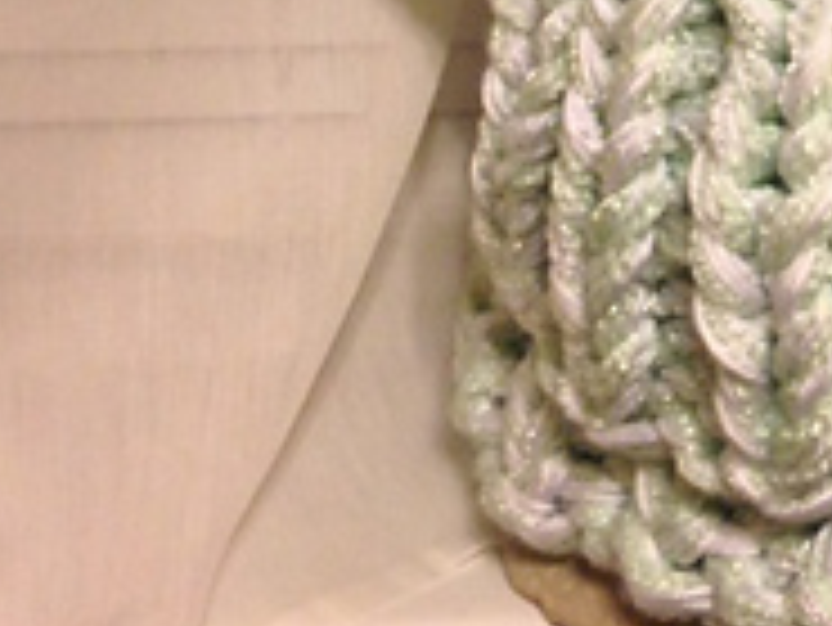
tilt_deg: -12.8
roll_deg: -0.4
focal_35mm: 114
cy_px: -297
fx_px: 2742
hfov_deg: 16.6
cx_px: 971
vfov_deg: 12.4
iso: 125
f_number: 2.4
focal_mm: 4.12
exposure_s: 1/20
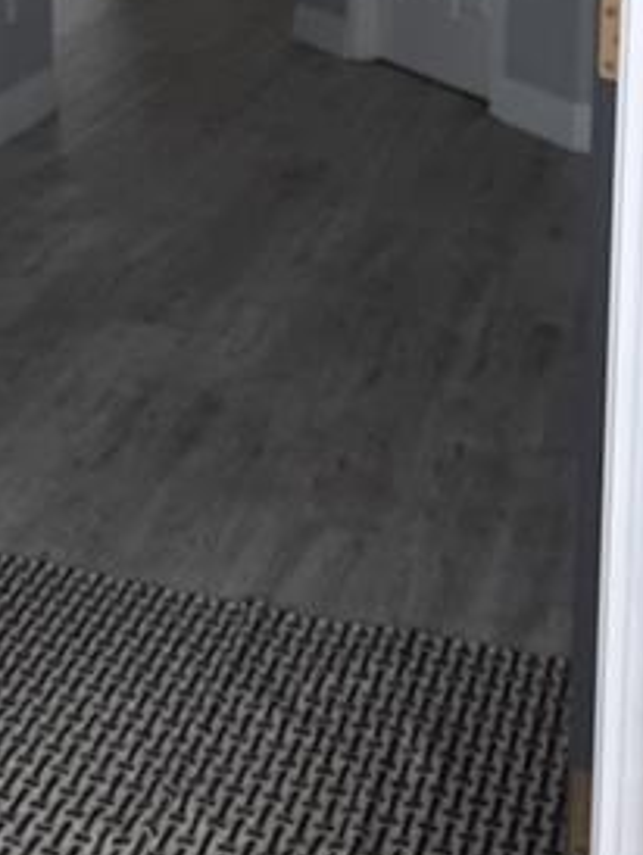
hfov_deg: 20.9
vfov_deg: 25.6
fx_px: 1731
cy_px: -97
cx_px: 194
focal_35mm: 70
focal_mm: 4.6
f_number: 2
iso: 50
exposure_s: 1/120
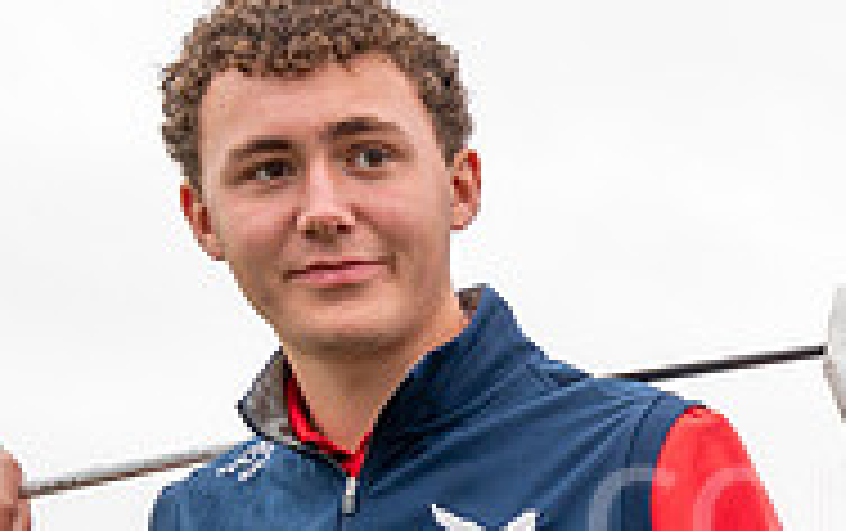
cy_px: 625
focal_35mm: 139
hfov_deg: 13.7
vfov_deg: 9.3
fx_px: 3209
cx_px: 1437
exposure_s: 1/500
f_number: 5
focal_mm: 37
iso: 500
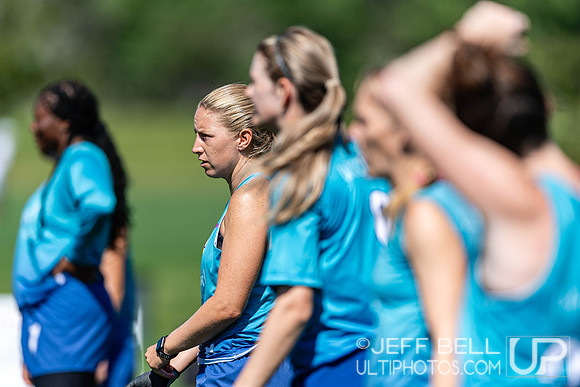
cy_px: 194
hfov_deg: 4.4
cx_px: 238
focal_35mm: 472
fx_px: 7604
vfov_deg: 2.9
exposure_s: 1/2500
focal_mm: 400
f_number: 2.8
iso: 100
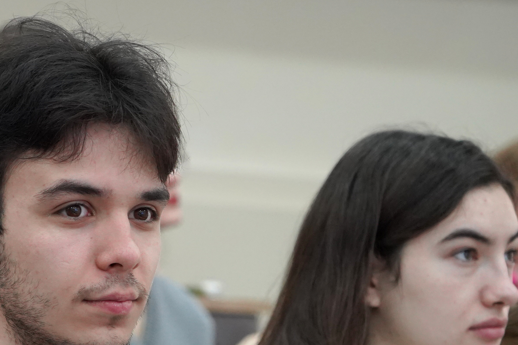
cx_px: 24
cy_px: 401
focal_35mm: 202
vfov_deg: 6.8
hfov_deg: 10.1
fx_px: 2906
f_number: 4
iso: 4000
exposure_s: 1/160
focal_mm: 80
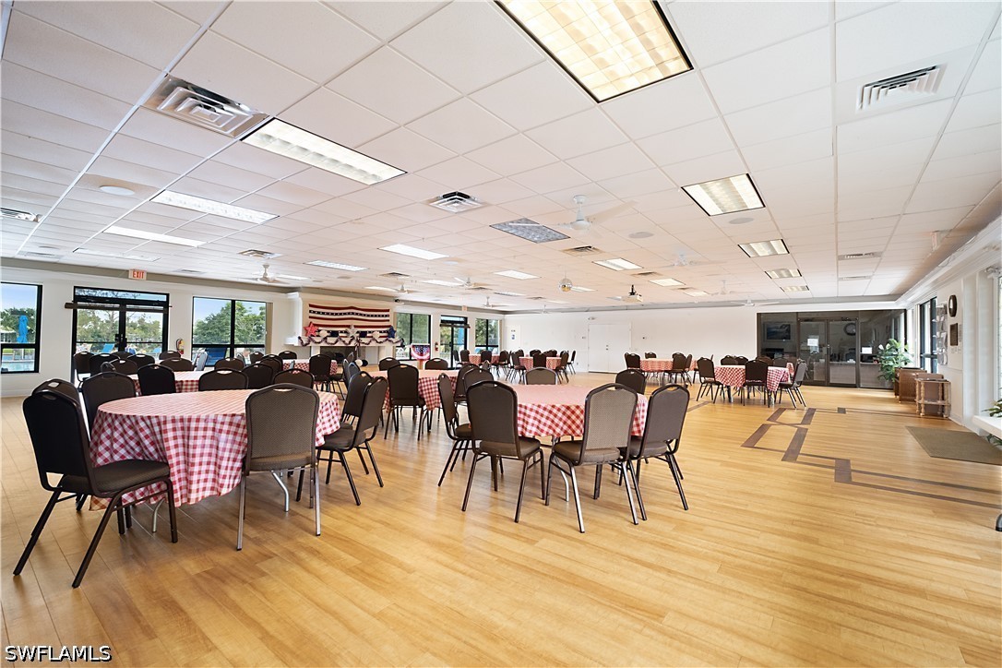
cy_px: 334
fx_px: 417
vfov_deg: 77.3
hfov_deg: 100.4
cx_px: 501
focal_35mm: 15
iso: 1000
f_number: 4
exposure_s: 1/60
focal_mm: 10
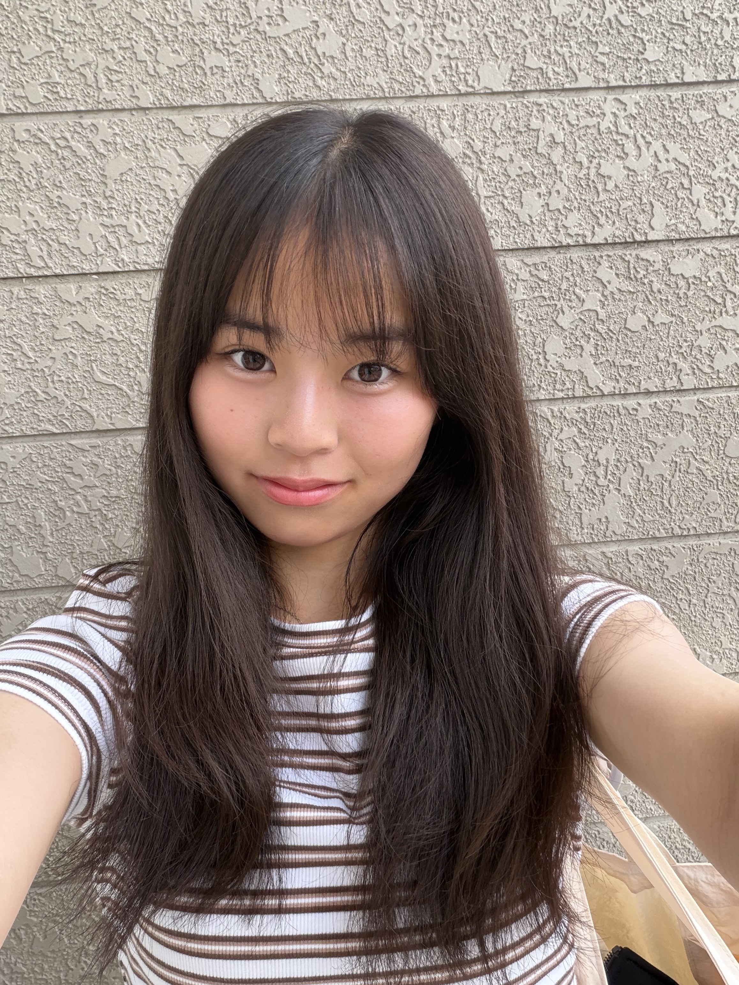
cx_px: 370
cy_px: 492
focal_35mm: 30
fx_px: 854
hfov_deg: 46.8
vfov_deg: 60.0
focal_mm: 2.71
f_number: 1.9
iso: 20
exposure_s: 1/121
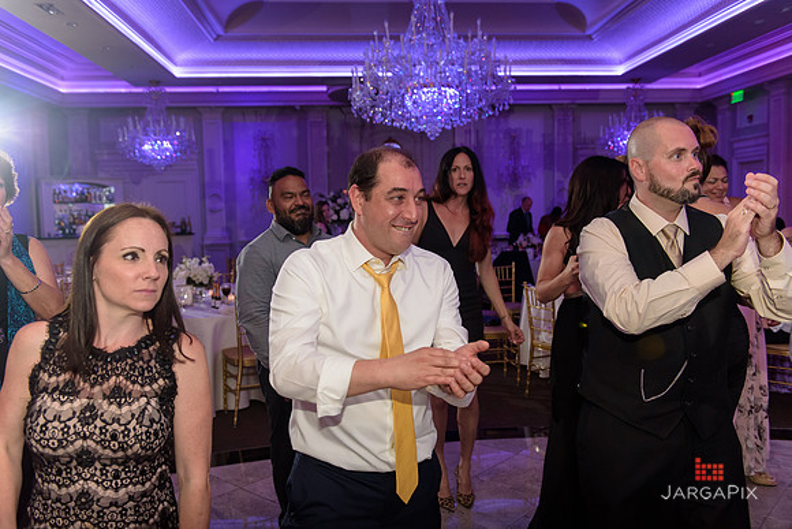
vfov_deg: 42.3
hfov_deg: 60.3
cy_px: 264
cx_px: 396
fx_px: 682
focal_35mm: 31
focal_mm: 31
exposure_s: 1/125
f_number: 3.2
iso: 1600
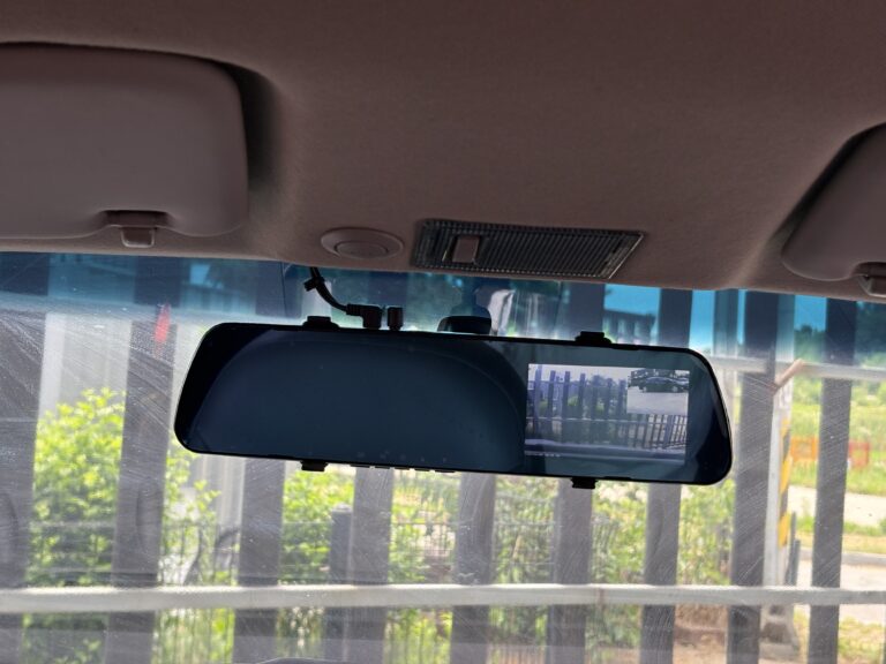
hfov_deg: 36.8
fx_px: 1331
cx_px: 443
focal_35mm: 52
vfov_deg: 28.0
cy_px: 332
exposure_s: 1/164
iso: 50
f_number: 1.6
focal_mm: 5.96
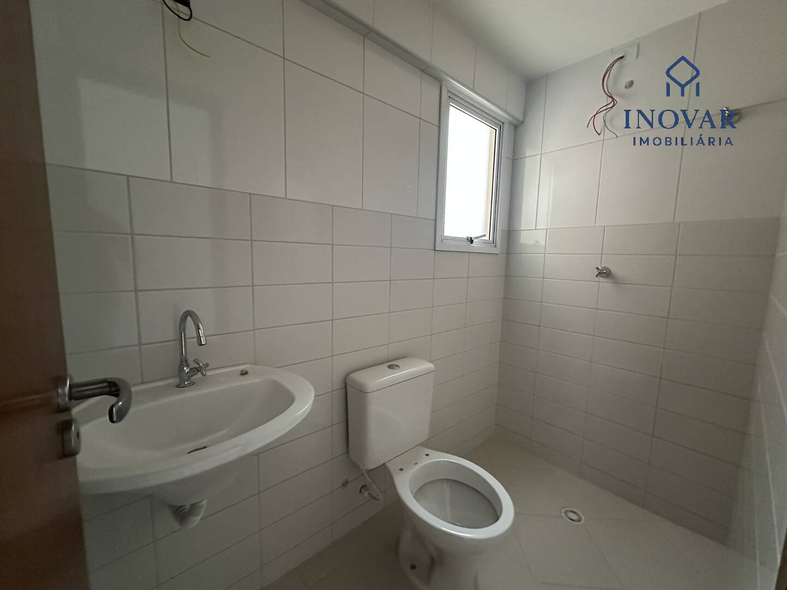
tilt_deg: -3.3
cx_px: 394
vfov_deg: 85.7
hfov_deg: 102.1
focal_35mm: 14
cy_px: 295
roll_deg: -1.3
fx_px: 318
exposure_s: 1/60
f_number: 2.2
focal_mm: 2.22
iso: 800
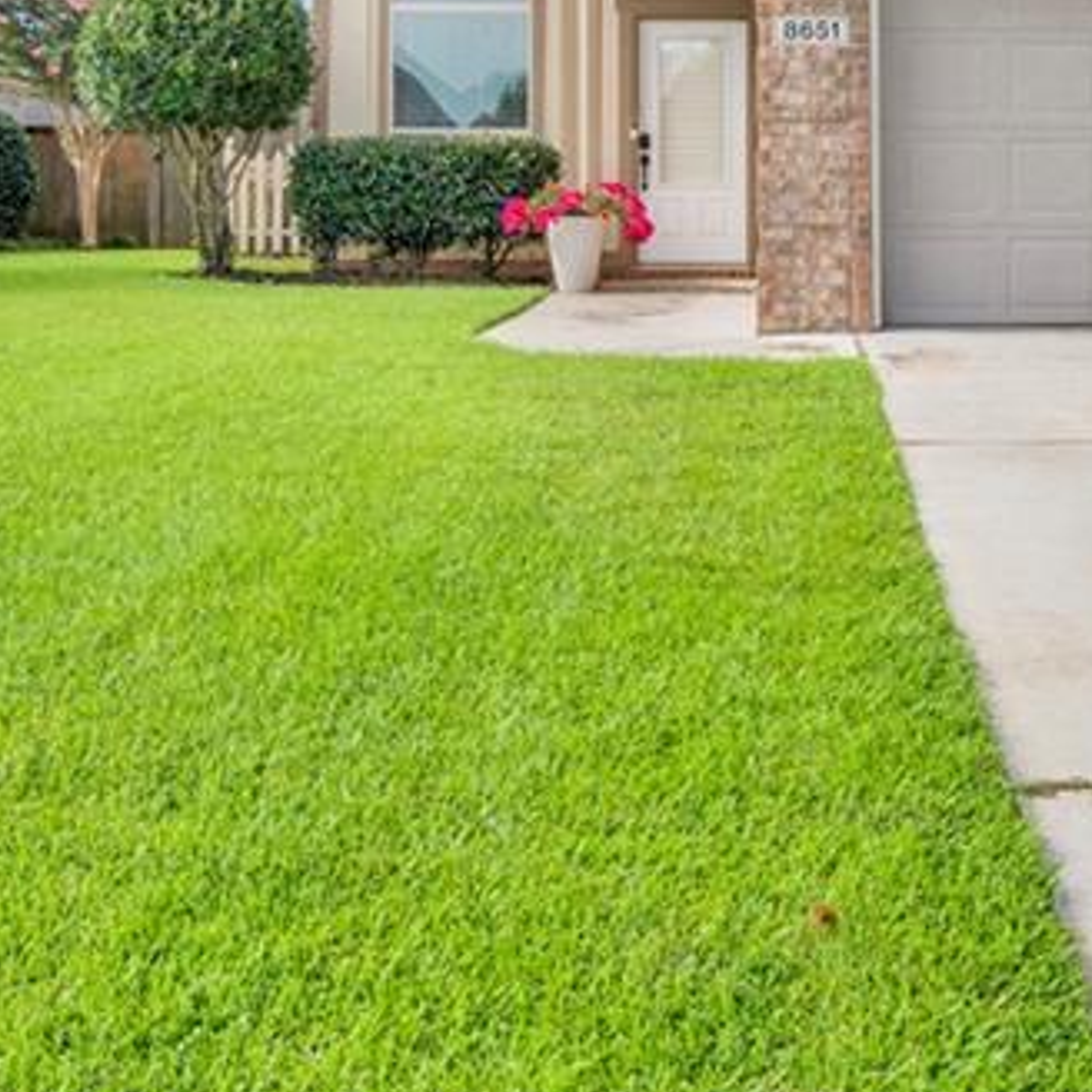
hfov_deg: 31.4
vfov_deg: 31.3
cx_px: 869
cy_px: 200
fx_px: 1892
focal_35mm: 53
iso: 200
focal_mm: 20
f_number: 11
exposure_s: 1/200
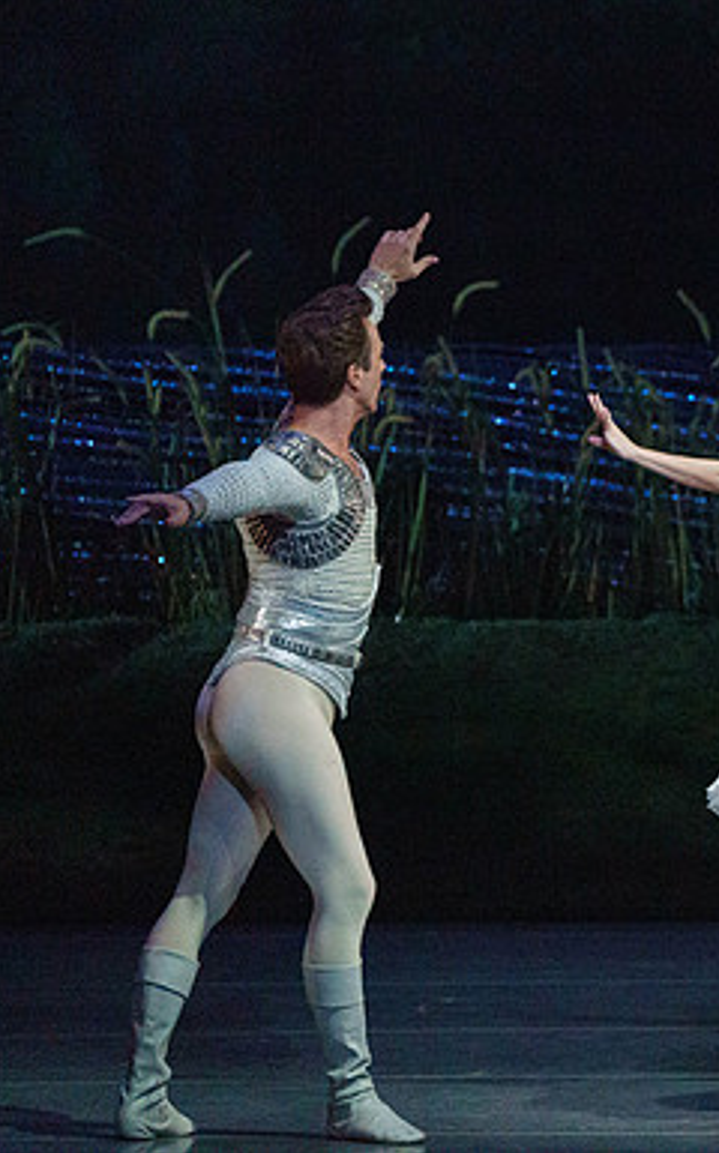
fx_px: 19318
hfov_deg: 2.1
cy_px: 576
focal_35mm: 615
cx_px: 713
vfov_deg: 3.4
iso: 8000
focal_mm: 400
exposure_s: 1/320
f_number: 5.6
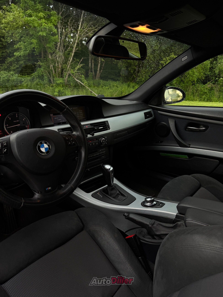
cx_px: 112
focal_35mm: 24
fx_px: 206
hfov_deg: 56.8
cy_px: 148
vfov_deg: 71.6
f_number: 1.78
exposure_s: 1/121
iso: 64
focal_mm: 6.76
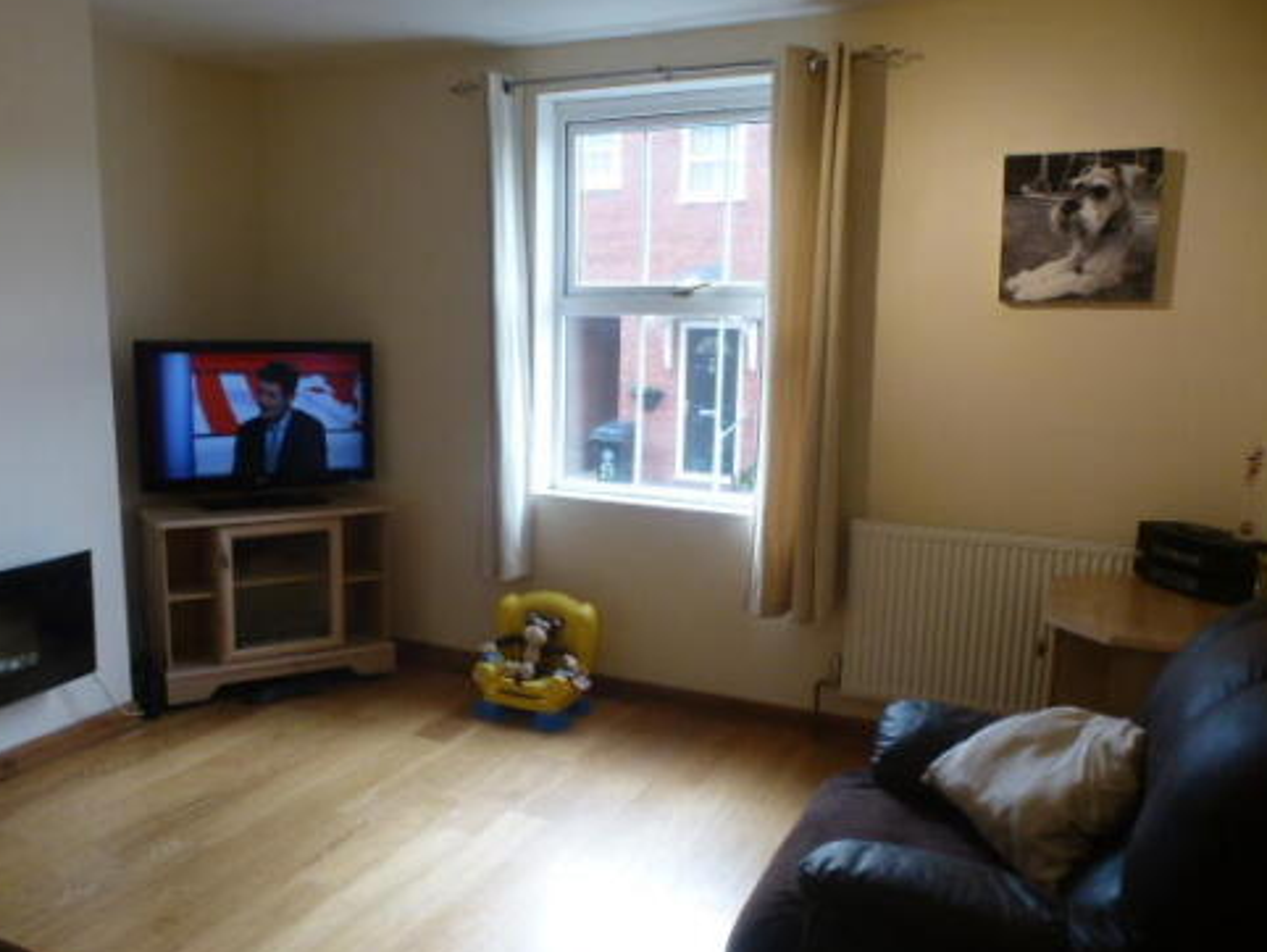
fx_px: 1062
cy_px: 533
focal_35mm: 29
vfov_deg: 48.2
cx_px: 556
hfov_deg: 61.4
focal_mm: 4.3
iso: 250
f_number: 3.3
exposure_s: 1/60
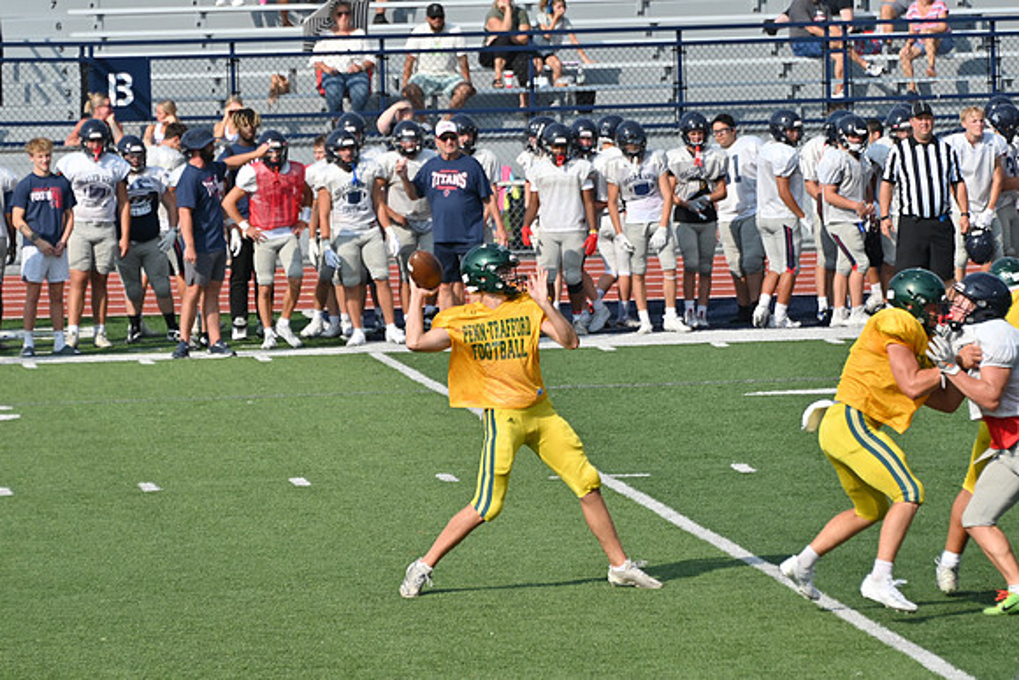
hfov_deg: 6.5
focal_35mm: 315
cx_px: 510
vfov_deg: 4.4
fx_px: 8918
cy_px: 340
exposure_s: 1/800
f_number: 5.6
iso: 100
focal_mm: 210
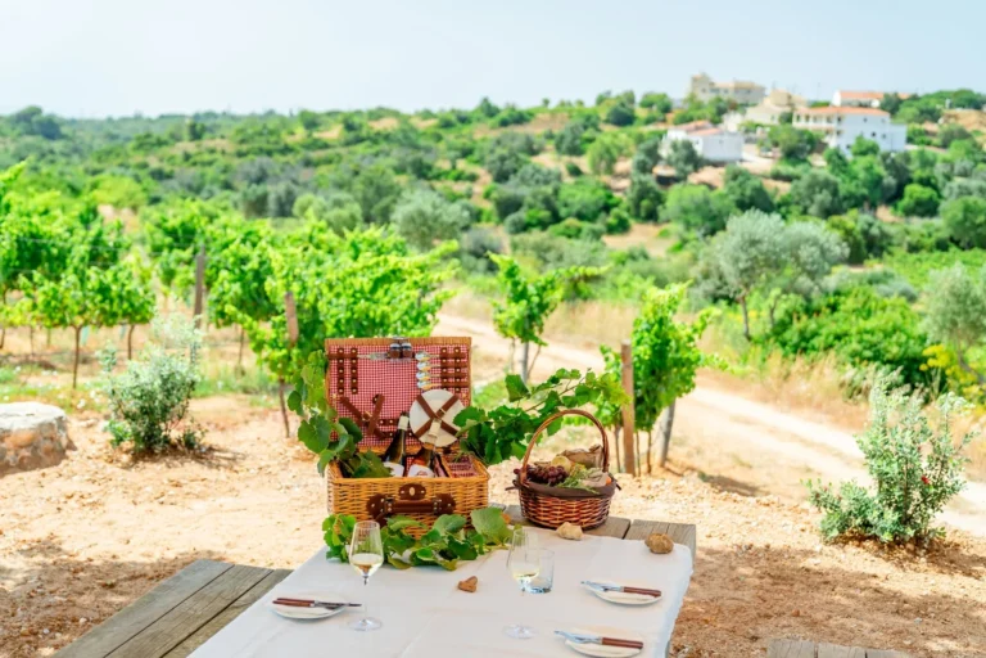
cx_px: 493
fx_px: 1302
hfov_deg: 41.5
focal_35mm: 48
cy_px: 329
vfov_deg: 28.3
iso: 100
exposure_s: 1/250
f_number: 2.8
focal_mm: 46
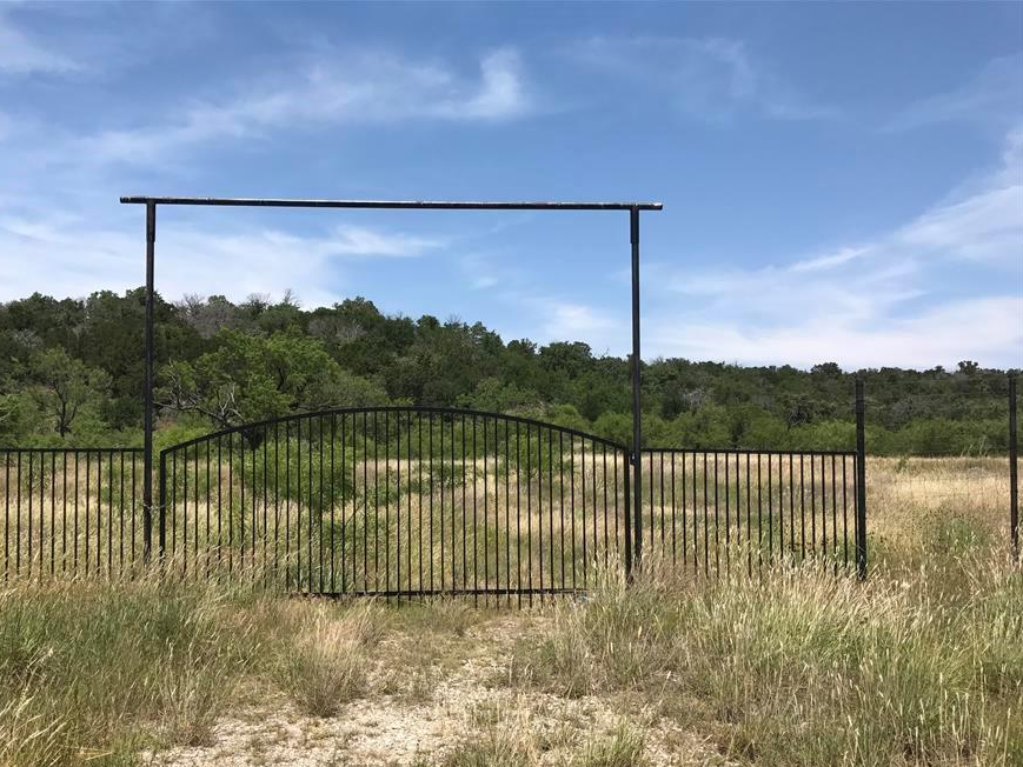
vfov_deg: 42.8
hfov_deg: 55.0
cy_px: 451
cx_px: 423
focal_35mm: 33
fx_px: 975
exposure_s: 1/2660
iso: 20
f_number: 1.8
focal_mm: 3.99
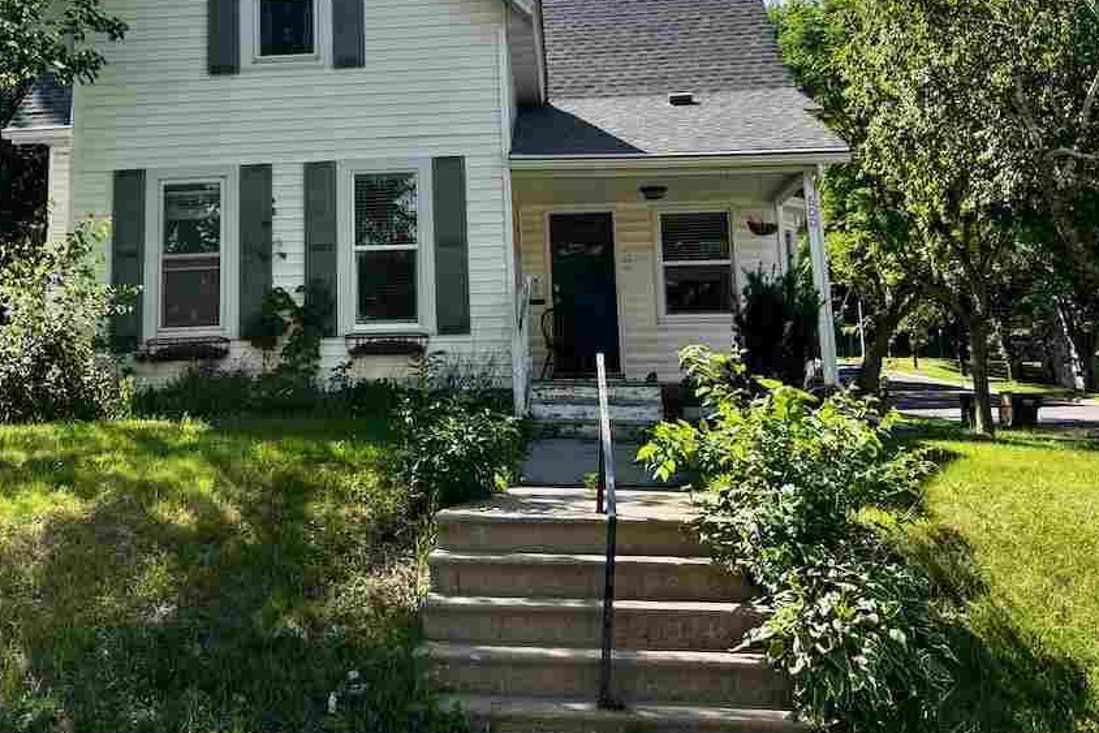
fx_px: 1252
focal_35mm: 41
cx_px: 428
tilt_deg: +6.7
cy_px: 211
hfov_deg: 47.1
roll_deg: -0.7
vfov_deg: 32.2
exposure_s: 1/1178
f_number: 1.6
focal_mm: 5.96
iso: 50
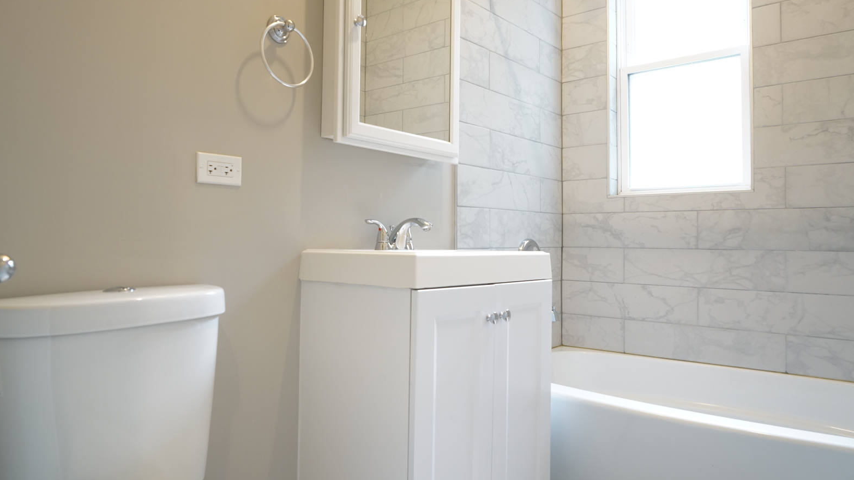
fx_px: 589
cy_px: 235
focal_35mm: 26
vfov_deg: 44.4
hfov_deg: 71.9
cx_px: 419
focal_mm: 24
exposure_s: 1/20
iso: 1250
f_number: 8
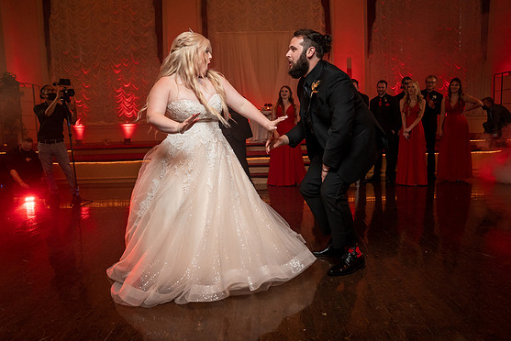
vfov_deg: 51.3
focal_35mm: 25
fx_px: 355
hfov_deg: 71.5
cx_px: 260
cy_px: 170
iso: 2000
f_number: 4
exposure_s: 1/200
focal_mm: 24
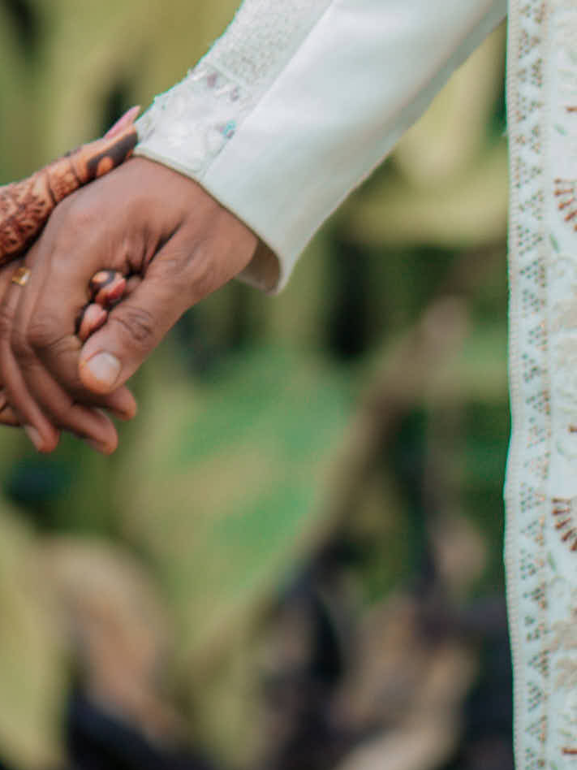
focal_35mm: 604
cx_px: 25
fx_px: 13424
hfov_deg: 2.5
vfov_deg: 3.3
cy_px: -734
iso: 80
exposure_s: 1/250
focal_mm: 85
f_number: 1.4
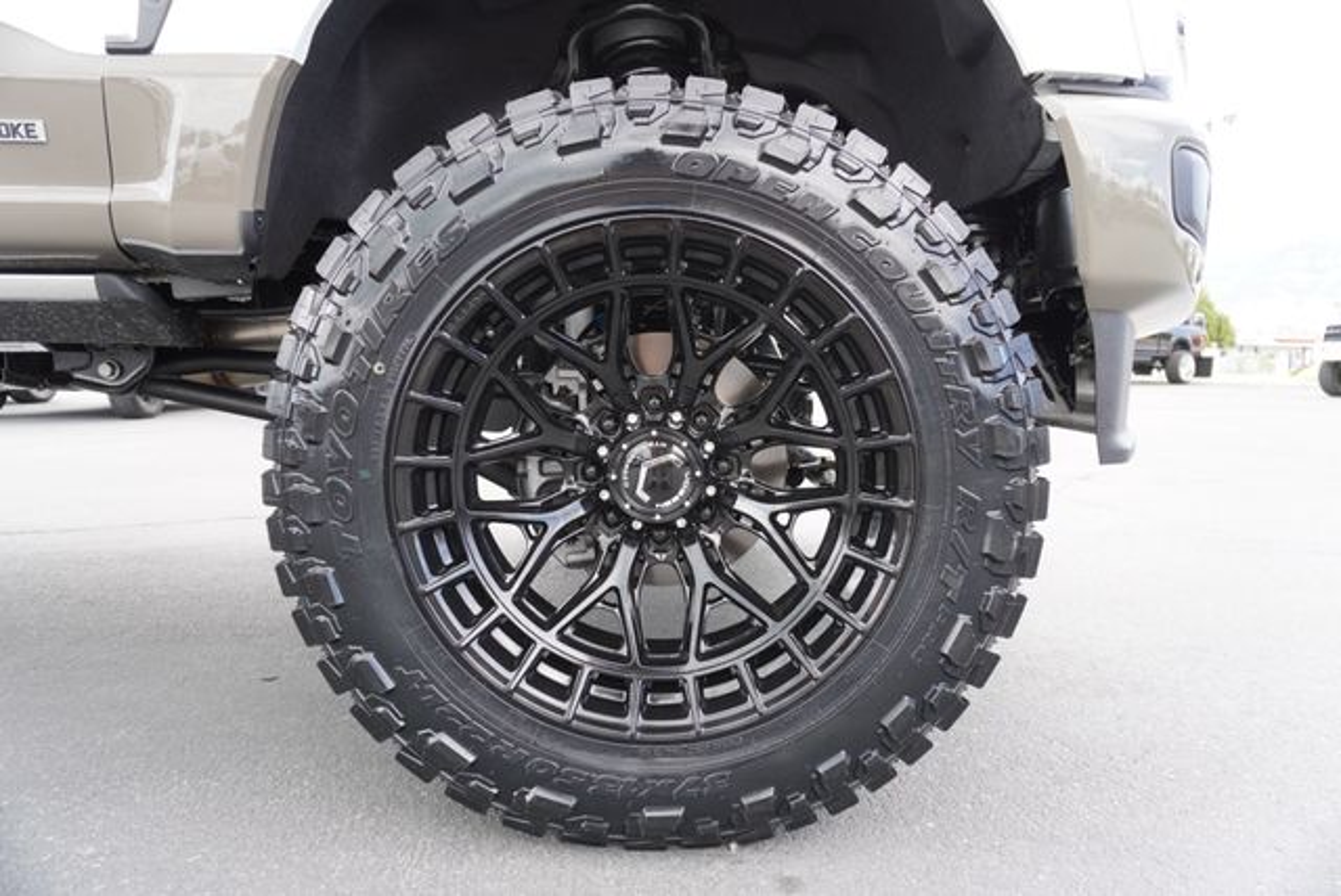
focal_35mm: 24
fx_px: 895
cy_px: 448
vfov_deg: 53.2
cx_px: 670
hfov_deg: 73.7
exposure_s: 1/60
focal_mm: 16
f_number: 4
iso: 125
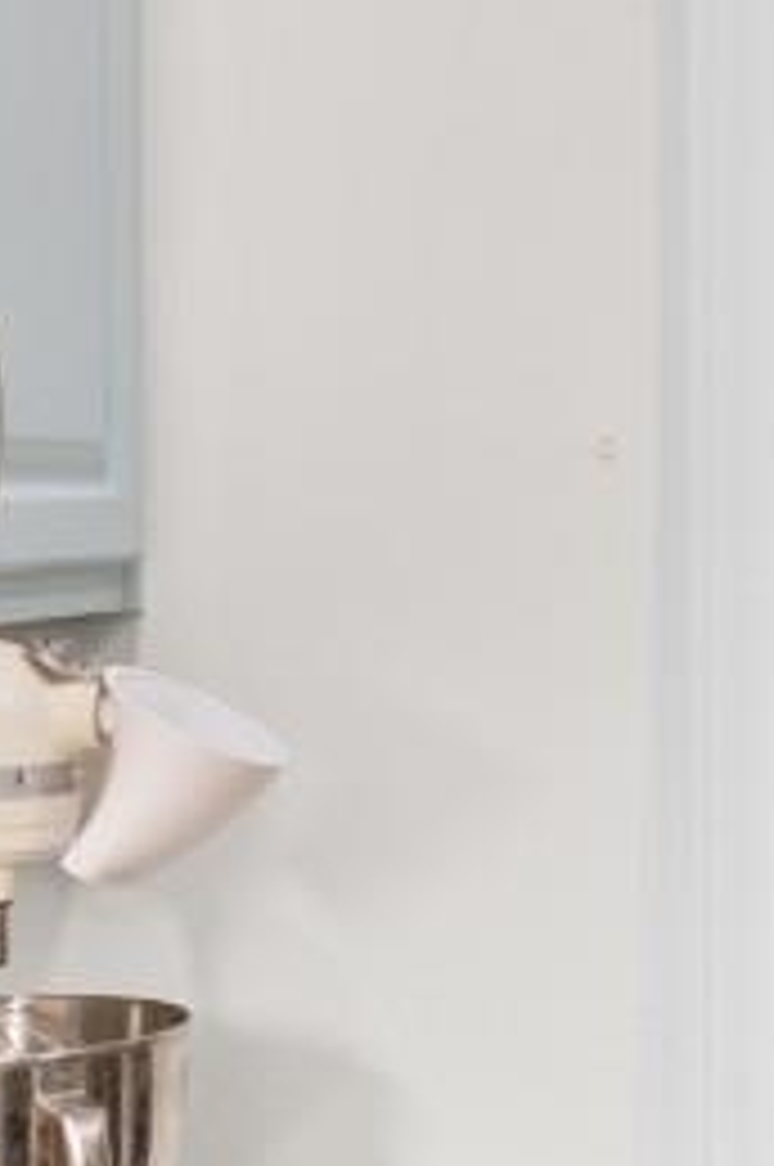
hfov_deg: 13.5
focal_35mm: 94
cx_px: 1210
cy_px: 477
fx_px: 3039
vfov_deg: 21.7
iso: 100
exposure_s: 1/3
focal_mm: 10
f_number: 4.5
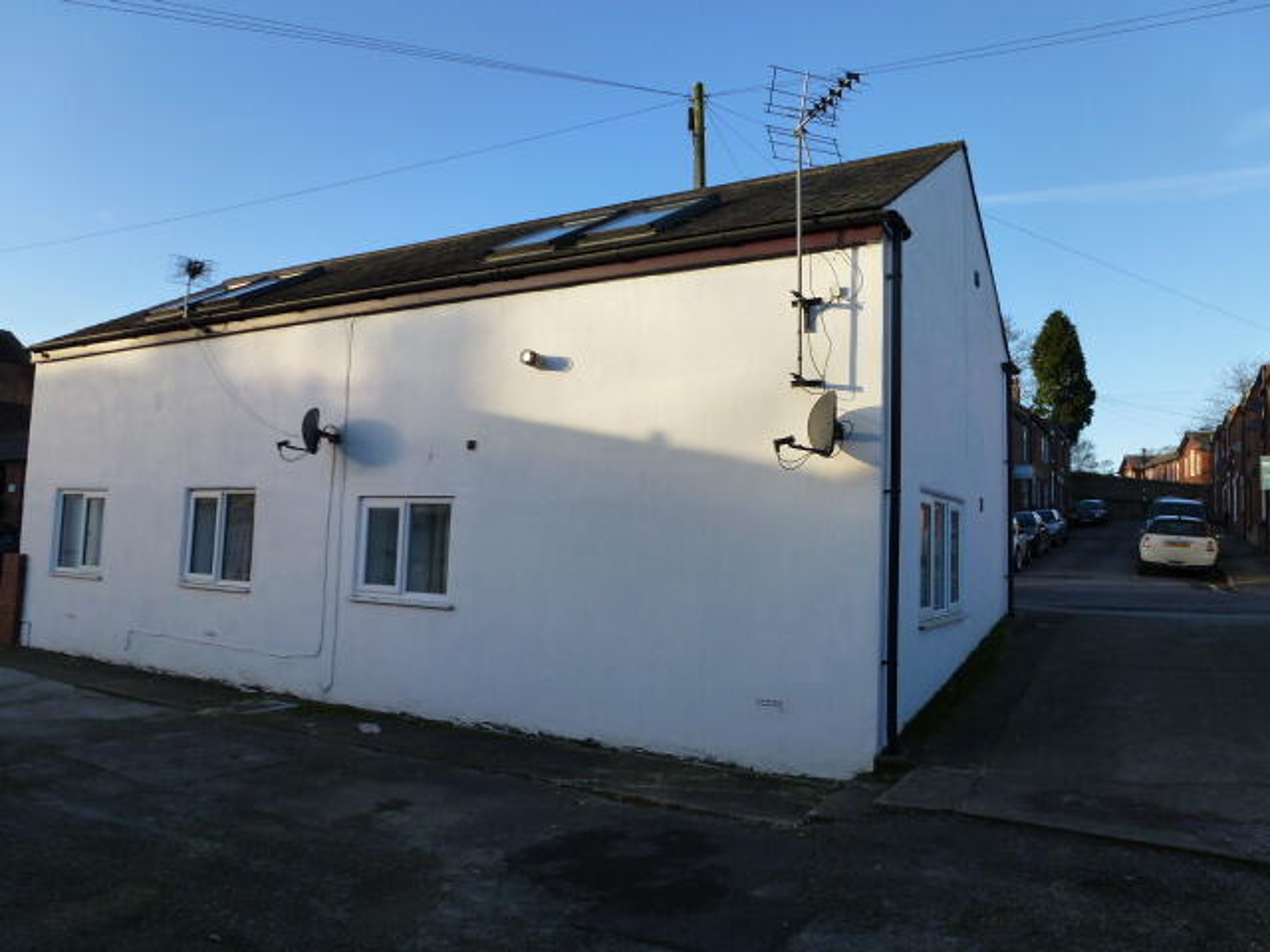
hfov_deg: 71.6
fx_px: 881
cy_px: 476
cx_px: 635
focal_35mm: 24
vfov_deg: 56.8
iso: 160
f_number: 4
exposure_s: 1/320
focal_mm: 4.3
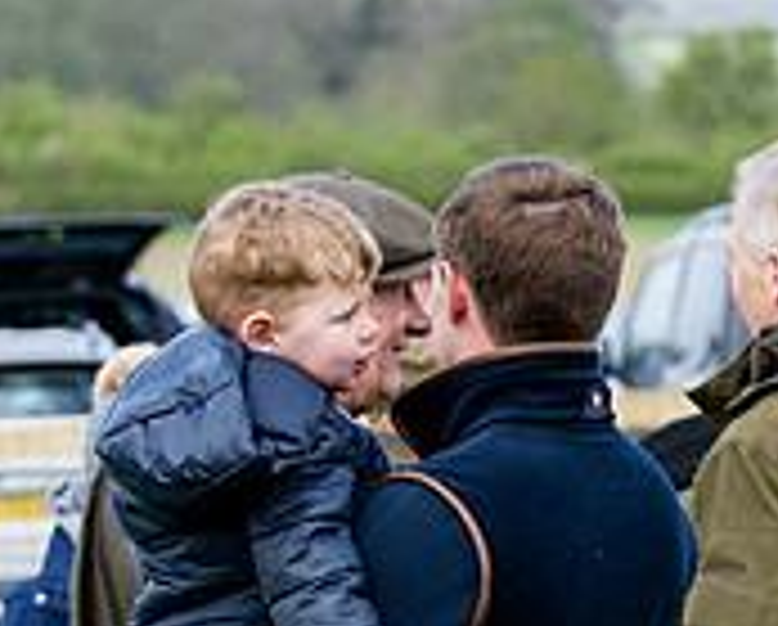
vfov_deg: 4.4
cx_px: 1848
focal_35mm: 349
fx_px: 8050
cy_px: 856
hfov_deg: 5.4
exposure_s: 1/1600
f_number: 4
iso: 400
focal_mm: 70
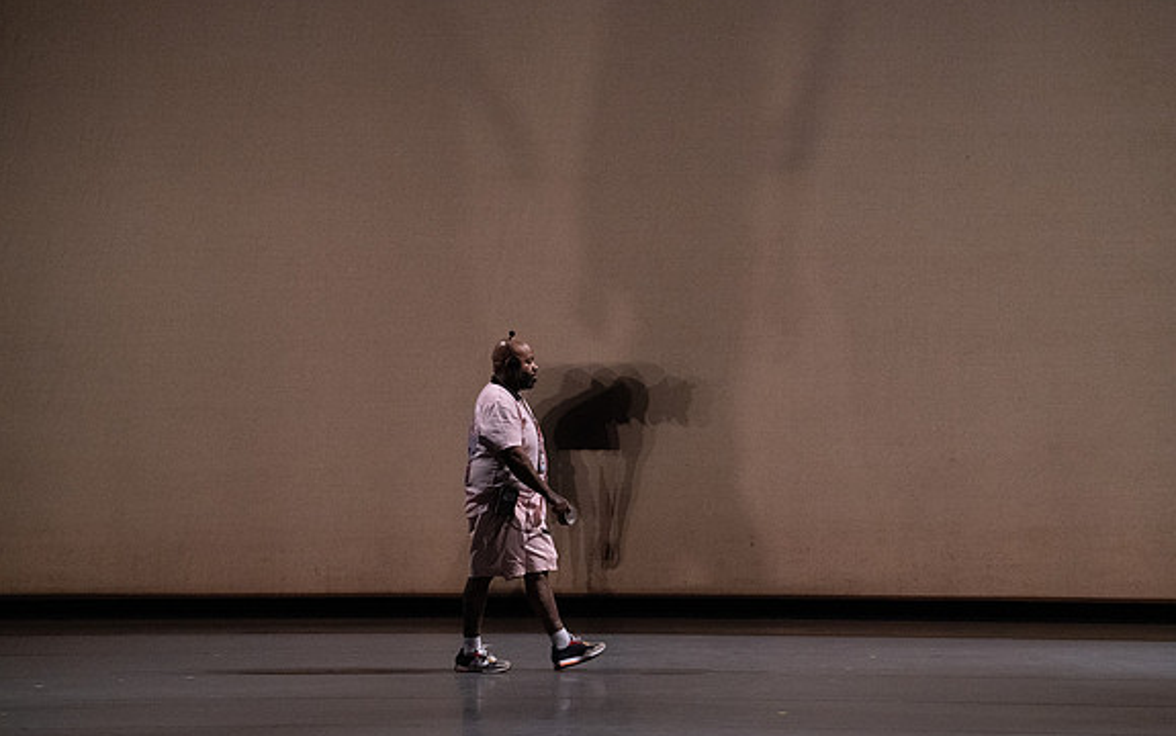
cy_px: 387
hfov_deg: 11.2
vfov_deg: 7.0
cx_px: 591
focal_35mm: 187
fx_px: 5996
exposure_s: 1/500
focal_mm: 182
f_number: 6.3
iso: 12800
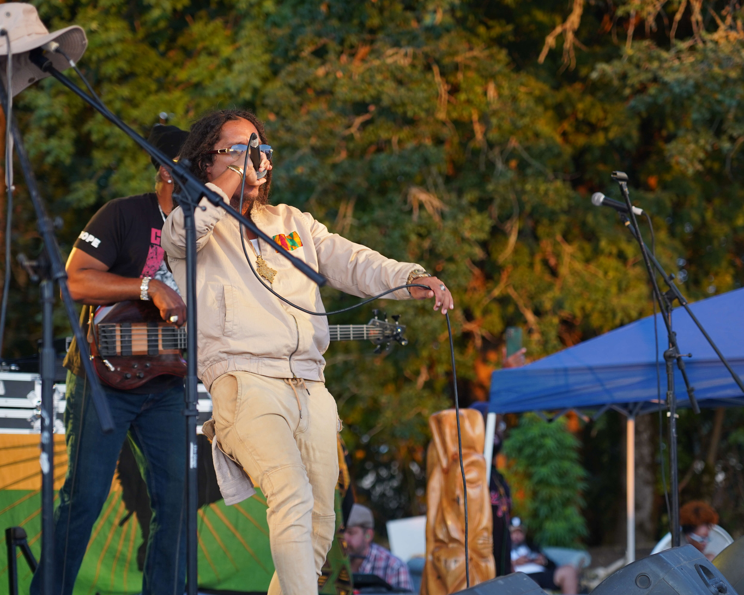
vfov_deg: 13.0
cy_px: 296
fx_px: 2620
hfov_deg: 16.2
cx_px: 385
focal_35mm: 119
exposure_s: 1/160
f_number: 4
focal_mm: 105
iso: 640
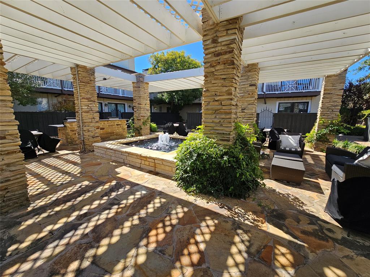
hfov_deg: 106.2
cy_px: 138
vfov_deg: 89.9
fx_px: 139
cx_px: 185
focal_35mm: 13
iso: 50
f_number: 2.2
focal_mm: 2.2
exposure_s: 1/871
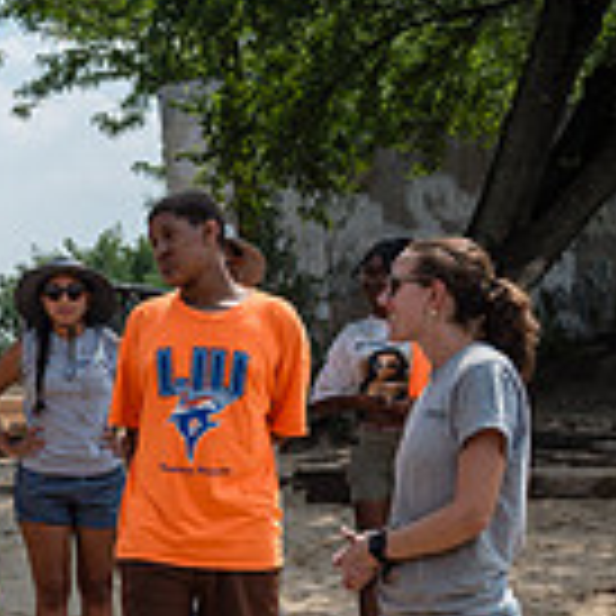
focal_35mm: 104
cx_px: -234
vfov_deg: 16.6
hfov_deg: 15.7
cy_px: 479
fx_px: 2094
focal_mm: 29
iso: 100
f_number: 3.5
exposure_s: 1/1600
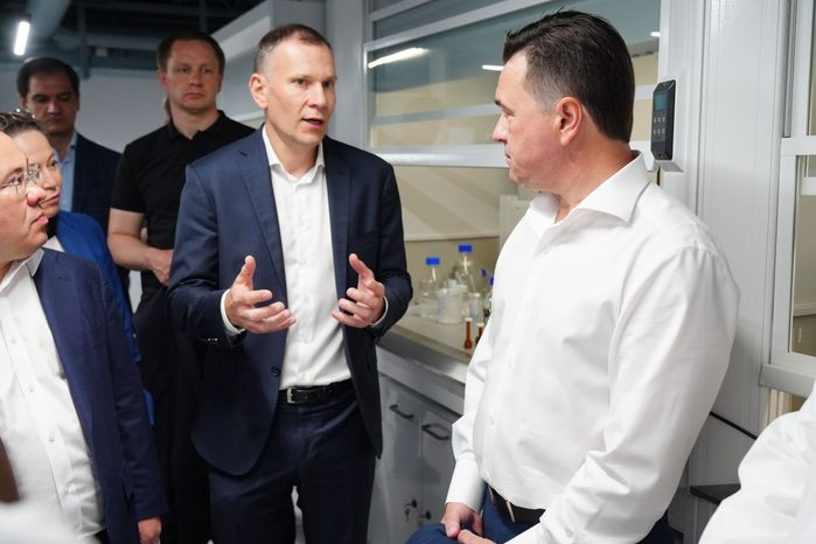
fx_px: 793
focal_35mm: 35
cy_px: 272
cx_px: 408
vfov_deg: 37.9
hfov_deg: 54.4
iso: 4000
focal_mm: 35
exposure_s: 1/500
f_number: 4.5
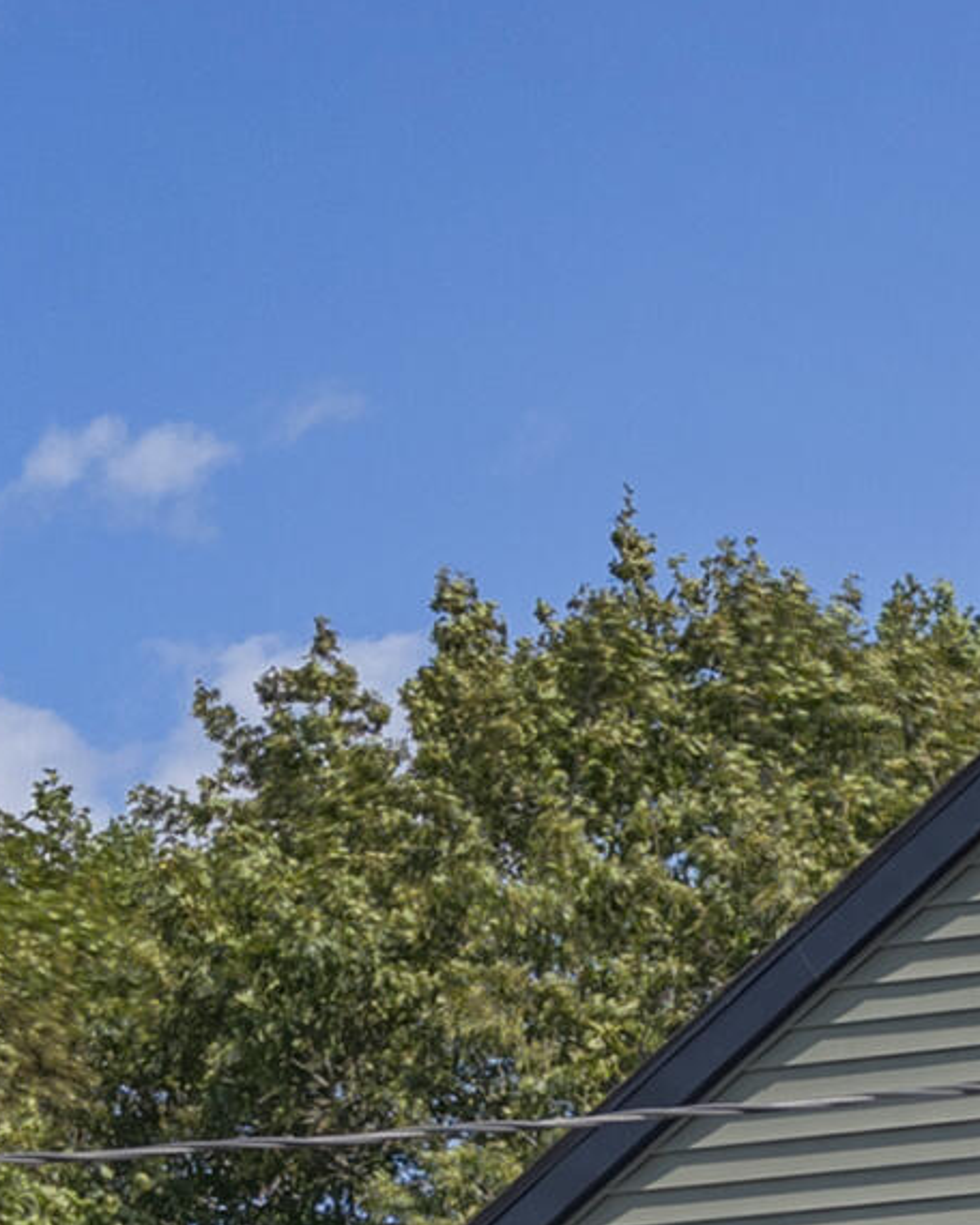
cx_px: 1526
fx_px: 6272
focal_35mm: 173
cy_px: 1922
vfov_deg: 10.7
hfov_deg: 8.7
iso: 320
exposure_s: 1/500
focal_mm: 35
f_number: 7.1
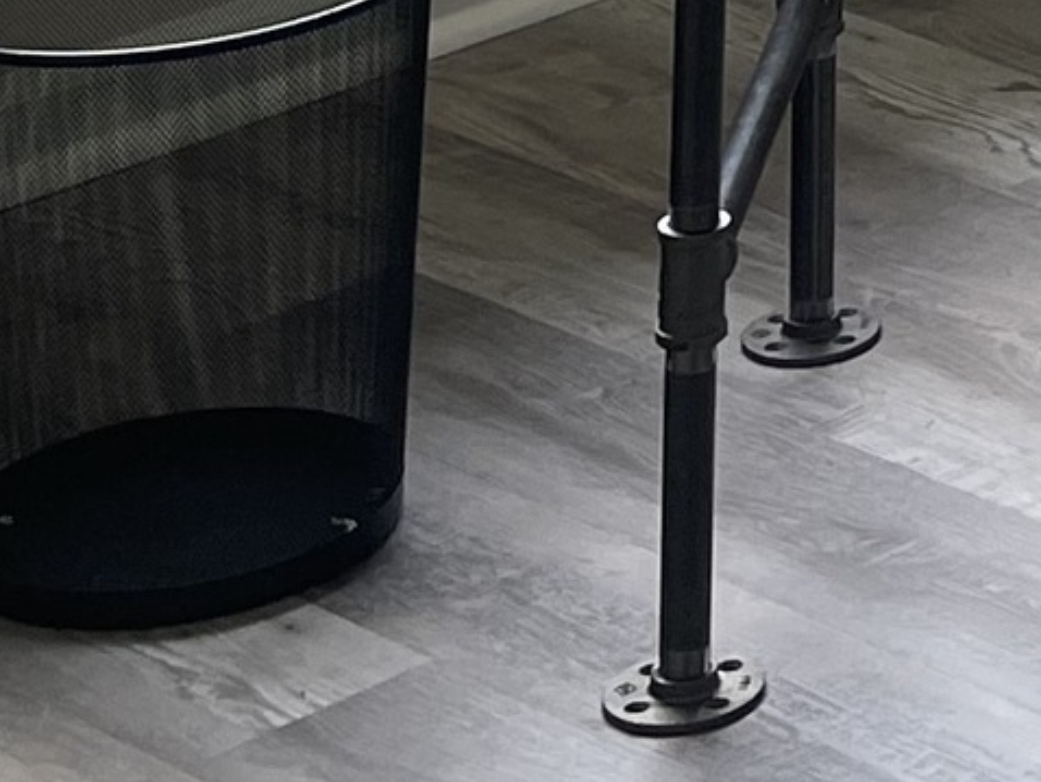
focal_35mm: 167
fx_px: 5025
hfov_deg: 10.1
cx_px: 2616
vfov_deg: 7.9
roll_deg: -1.4
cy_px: -1372
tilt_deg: -6.5
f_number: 1.6
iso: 32
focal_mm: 5.1
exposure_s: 1/121
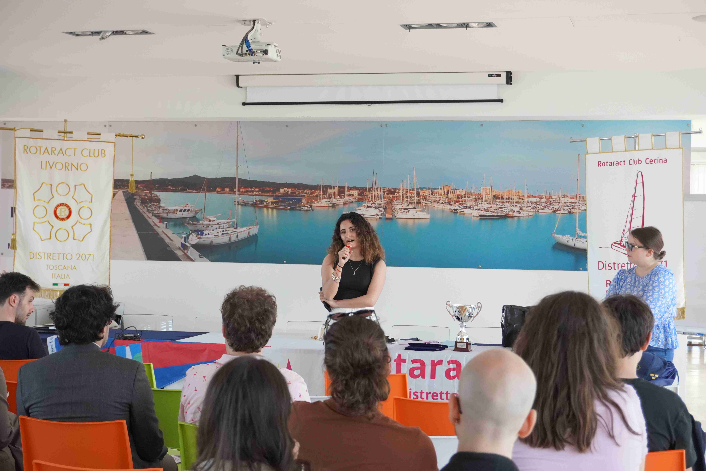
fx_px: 1294
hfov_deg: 30.5
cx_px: 353
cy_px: 236
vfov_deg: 20.6
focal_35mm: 66
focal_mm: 44
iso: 2000
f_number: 5.6
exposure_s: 1/160
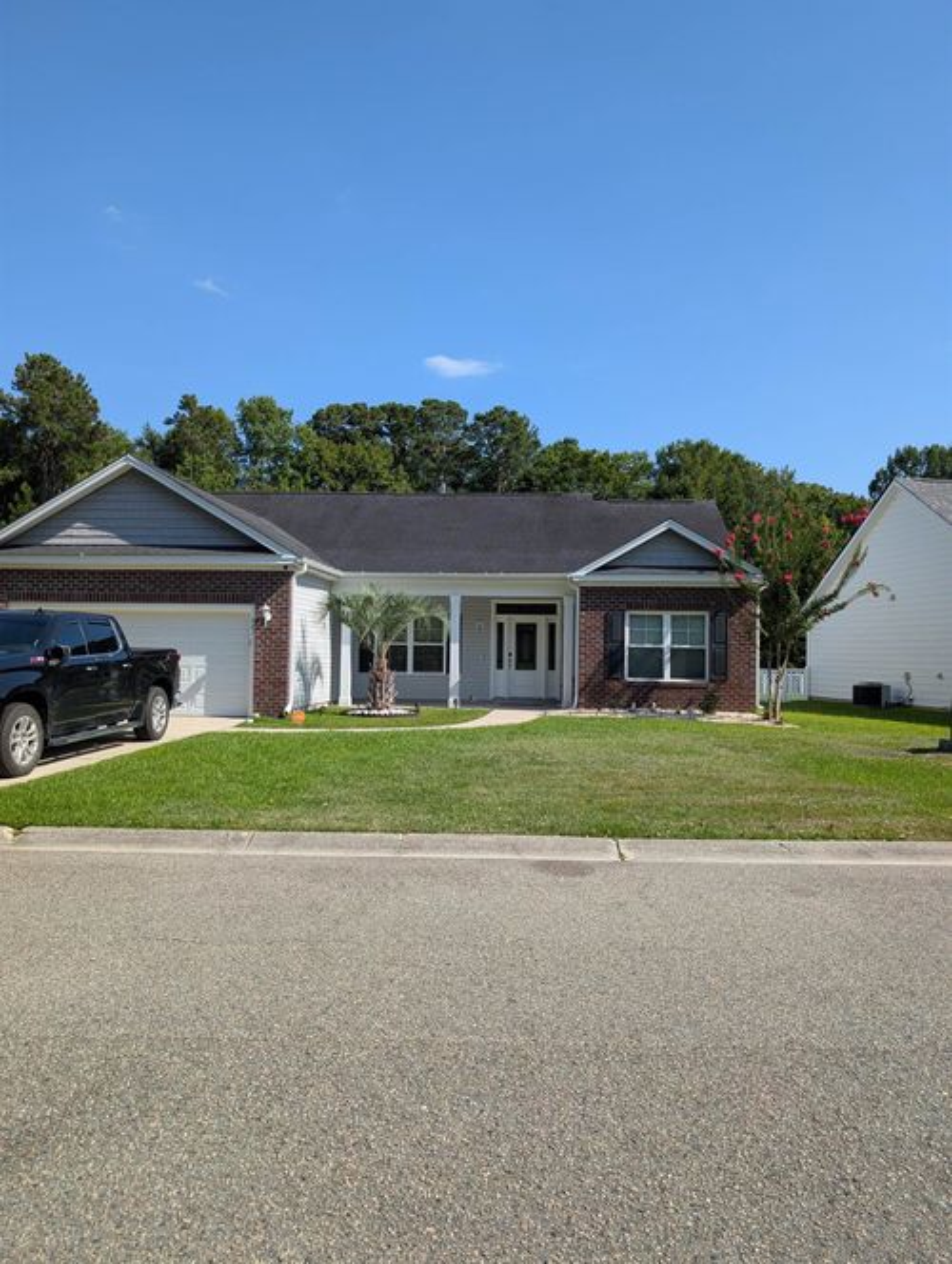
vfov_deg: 71.5
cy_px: 632
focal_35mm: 24
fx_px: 878
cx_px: 476
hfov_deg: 56.9
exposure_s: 1/782
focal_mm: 6.9
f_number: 1.68
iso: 19
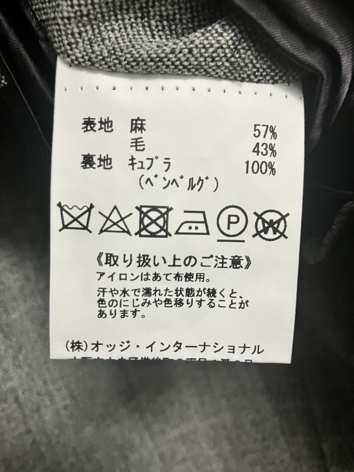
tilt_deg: +0.1
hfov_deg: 49.7
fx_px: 382
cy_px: 236
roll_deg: +19.4
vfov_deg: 63.4
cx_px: 177
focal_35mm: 28
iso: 200
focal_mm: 3.99
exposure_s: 1/60
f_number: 1.8
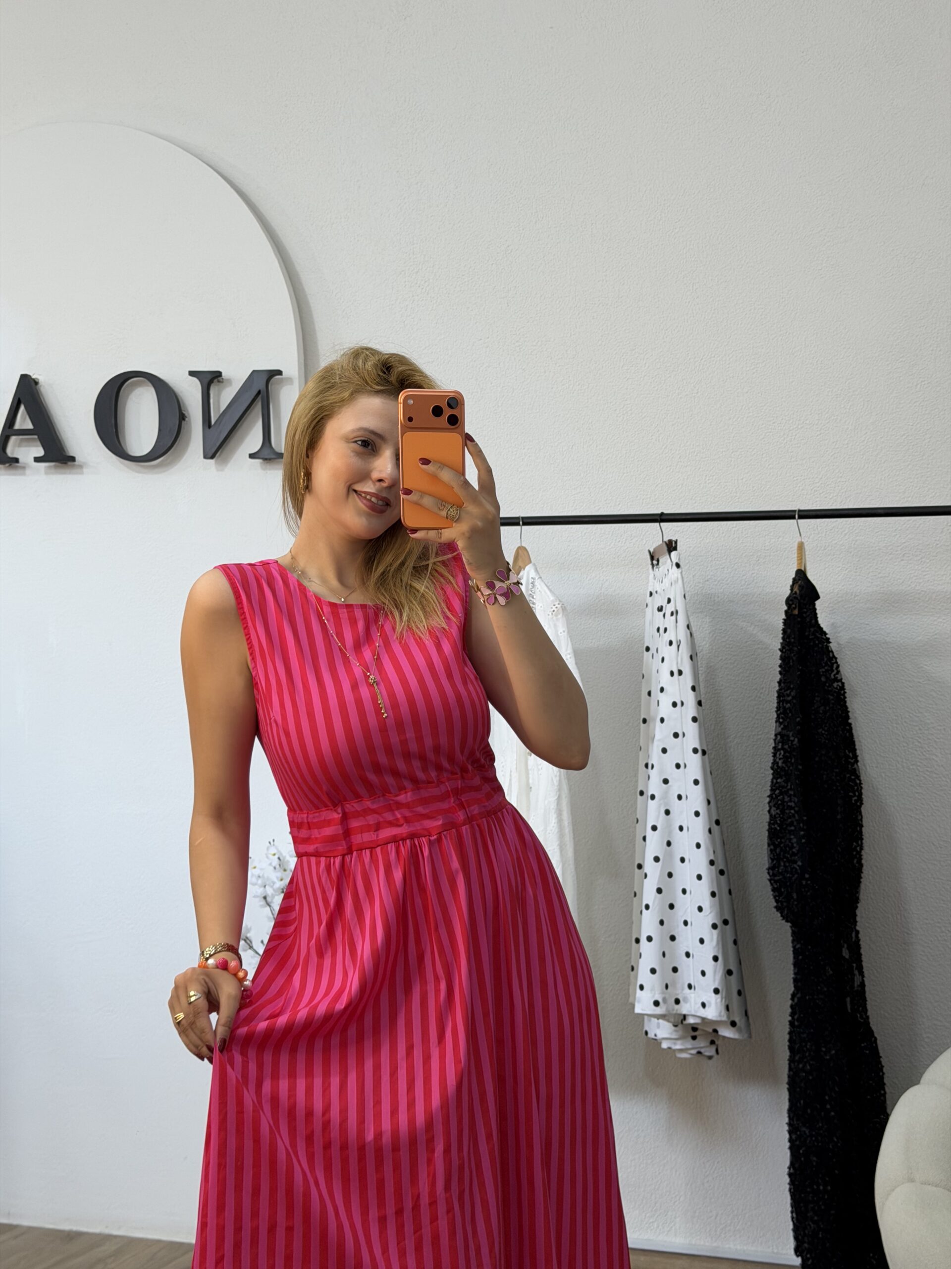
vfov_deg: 39.7
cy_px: 634
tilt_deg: -16.8
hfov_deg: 30.3
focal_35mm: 48
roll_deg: -0.2
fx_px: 1758
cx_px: 476
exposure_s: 1/96
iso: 64
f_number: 1.78
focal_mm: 6.76
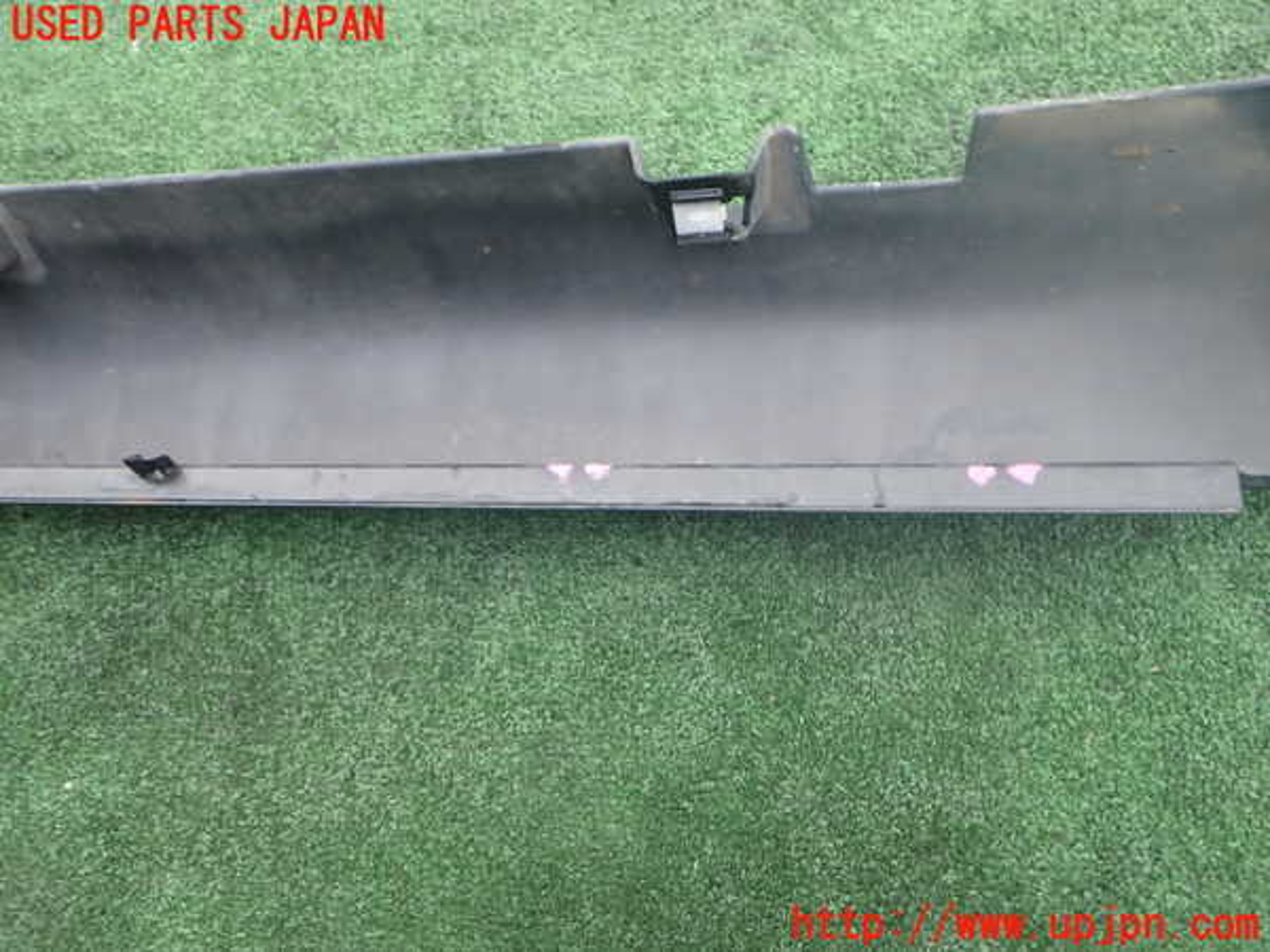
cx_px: 635
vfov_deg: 46.8
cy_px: 476
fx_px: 1101
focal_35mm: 30
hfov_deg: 60.0
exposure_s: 1/125
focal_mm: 5.4
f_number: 2.3
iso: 125
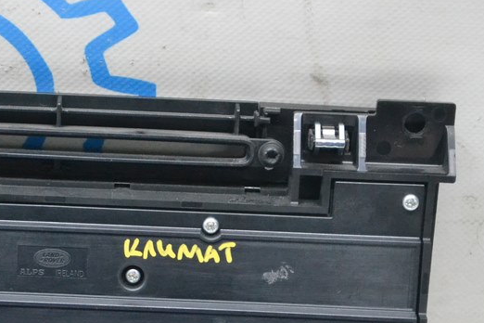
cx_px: 53
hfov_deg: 13.3
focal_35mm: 153
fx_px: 2057
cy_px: 309
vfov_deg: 8.9
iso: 3200
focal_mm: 52
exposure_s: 1/125
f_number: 5.6
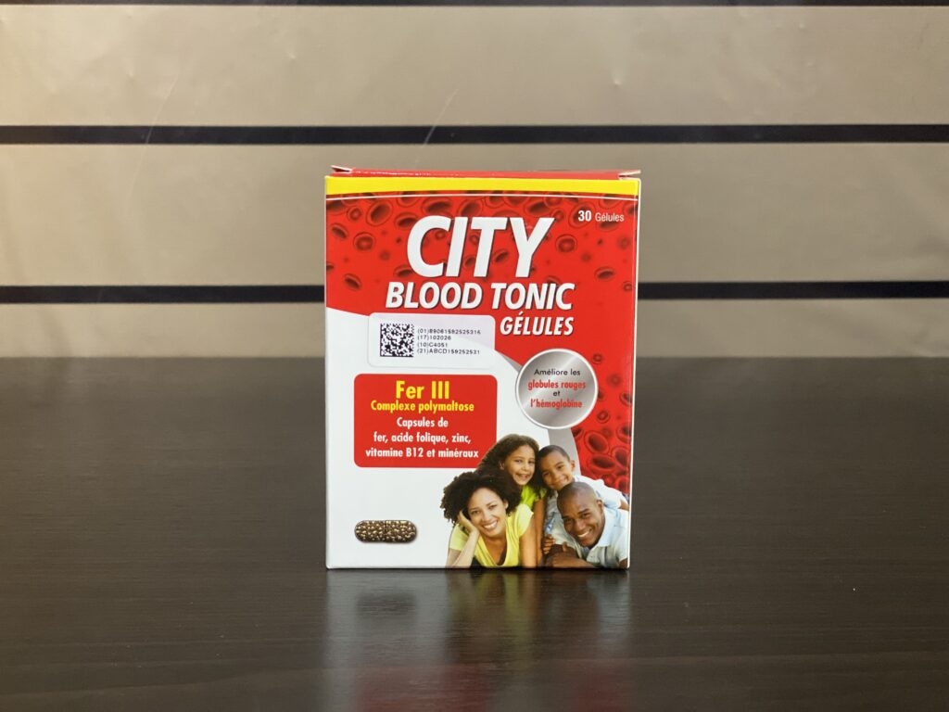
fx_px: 1426
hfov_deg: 36.8
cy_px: 356
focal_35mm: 52
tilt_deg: -8.8
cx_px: 474
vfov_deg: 28.0
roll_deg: +1.3
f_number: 2
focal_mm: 6
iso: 250
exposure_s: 1/73
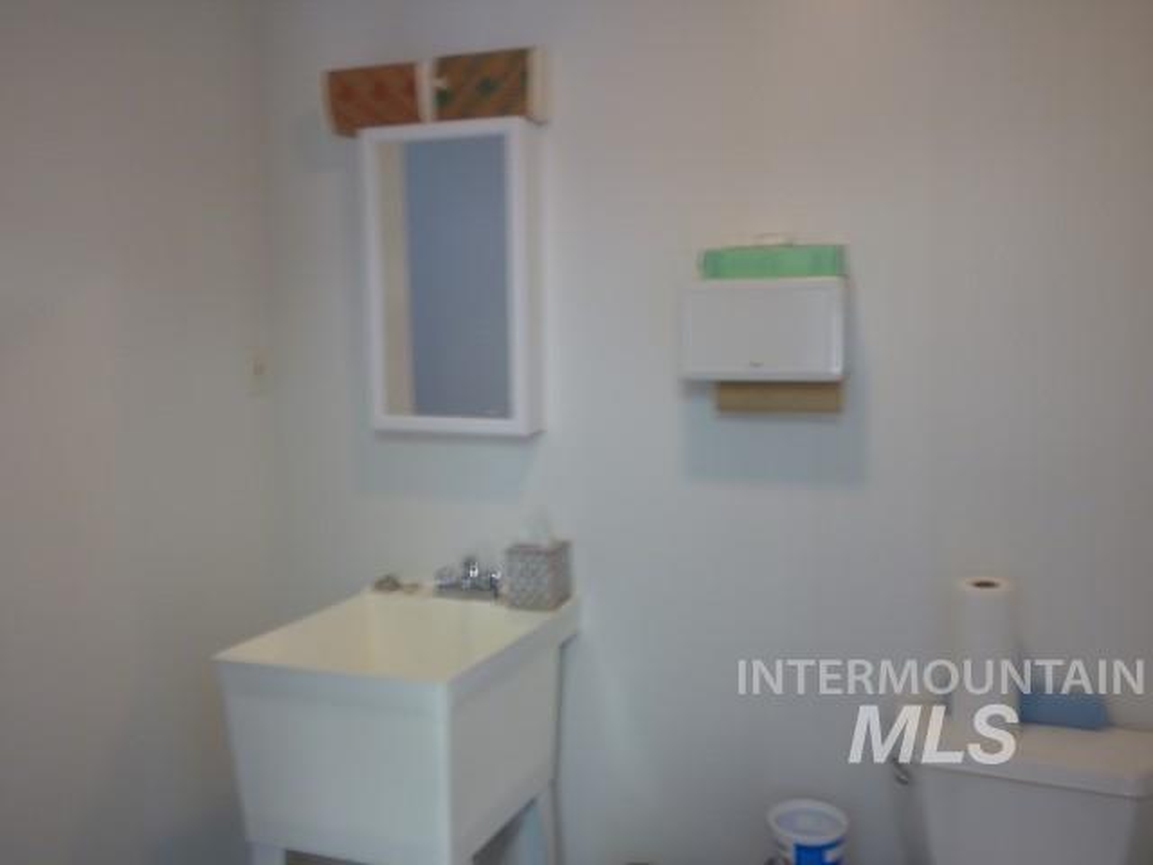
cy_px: 432
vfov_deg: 45.4
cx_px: 576
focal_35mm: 31
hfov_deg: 58.4
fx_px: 1033
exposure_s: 1/8
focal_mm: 5.53
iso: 125
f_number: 3.3
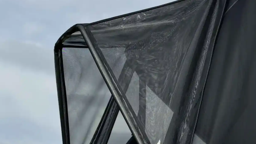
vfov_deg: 16.5
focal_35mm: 73
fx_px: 495
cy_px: 88
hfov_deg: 29.0
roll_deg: -5.8
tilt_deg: +17.2
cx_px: 134
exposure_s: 1/4608
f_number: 1.78
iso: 64
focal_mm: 6.76
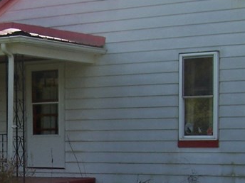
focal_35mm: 113
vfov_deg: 12.8
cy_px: 218
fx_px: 800
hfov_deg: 17.2
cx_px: 25
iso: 80
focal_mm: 6.3
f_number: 2.8
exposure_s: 1/1000
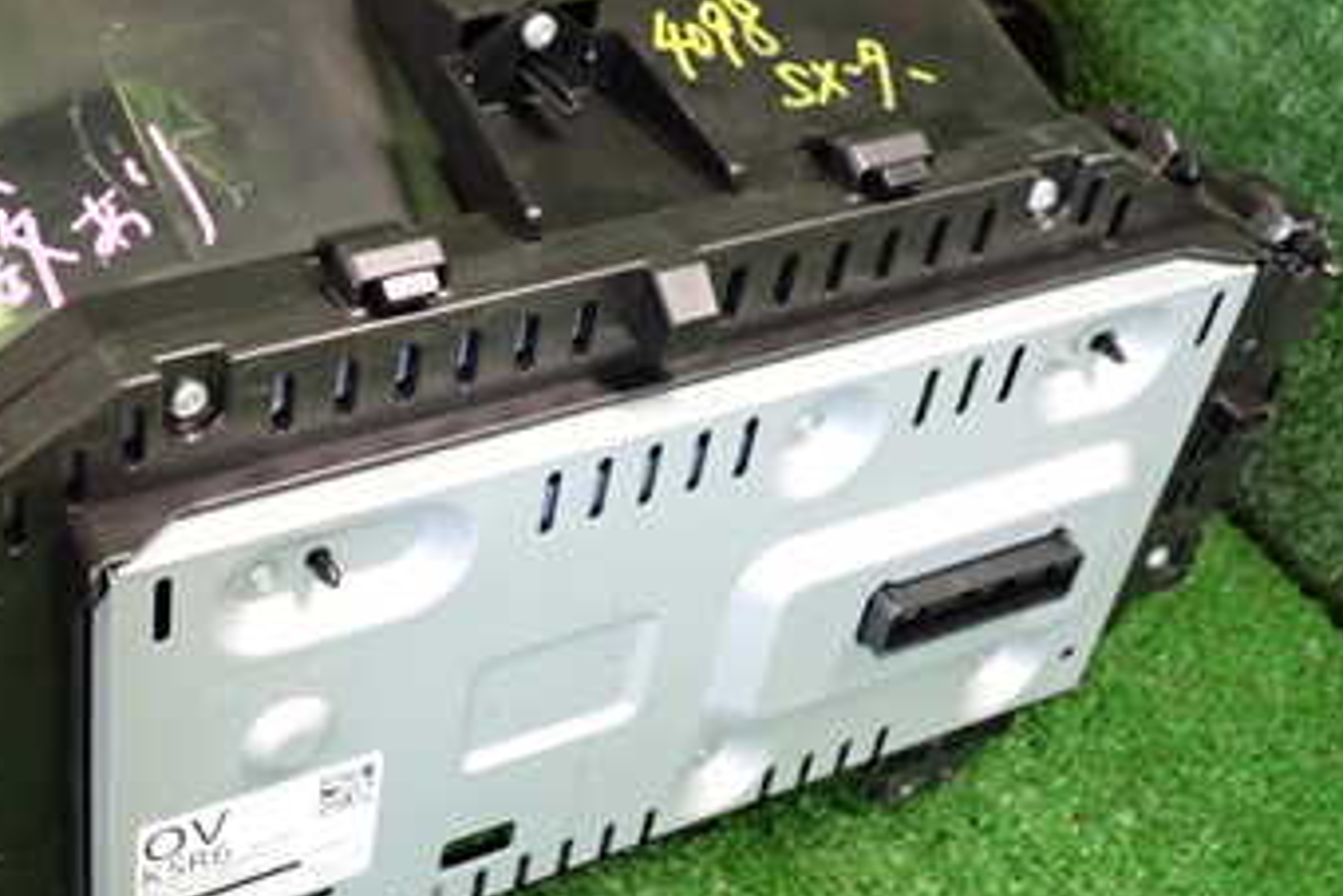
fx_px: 2053
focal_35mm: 55
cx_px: 336
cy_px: 470
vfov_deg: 24.6
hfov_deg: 35.4
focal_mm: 5.4
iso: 800
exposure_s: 1/50
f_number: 2.3
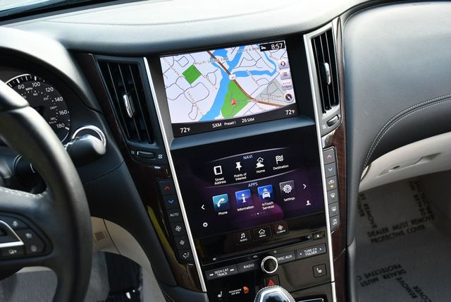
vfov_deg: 36.9
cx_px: 226
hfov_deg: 53.1
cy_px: 151
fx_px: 451
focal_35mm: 36
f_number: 3.5
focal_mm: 18
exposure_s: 1/250
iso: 500
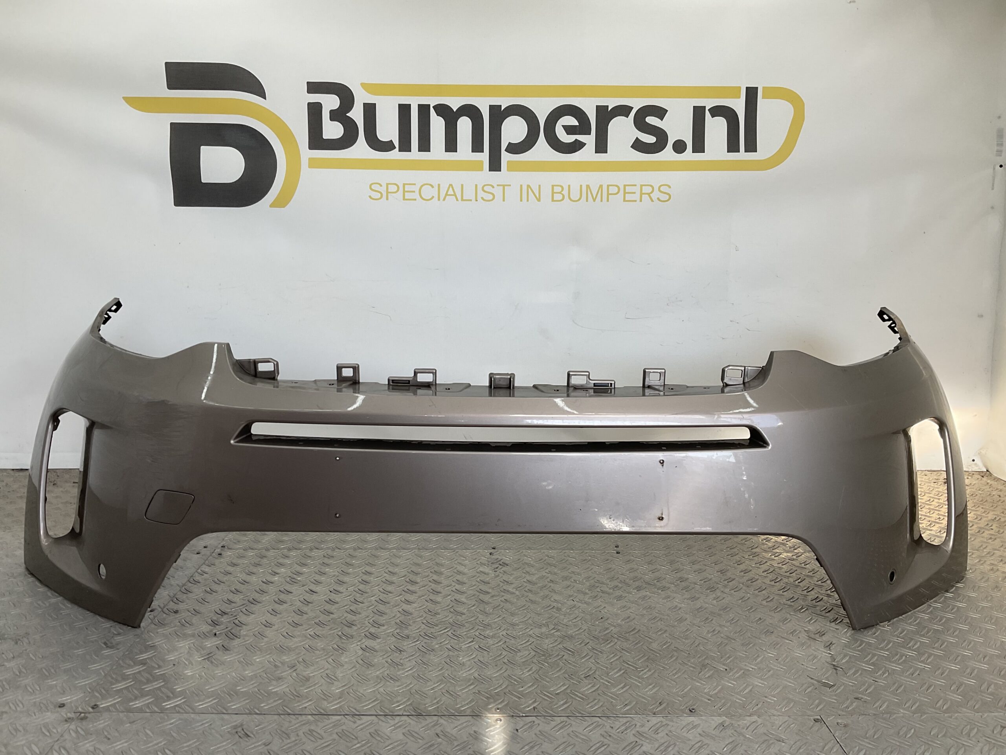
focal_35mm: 29
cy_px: 378
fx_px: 843
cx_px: 503
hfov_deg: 61.7
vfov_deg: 48.2
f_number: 1.8
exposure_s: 1/237
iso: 16
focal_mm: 3
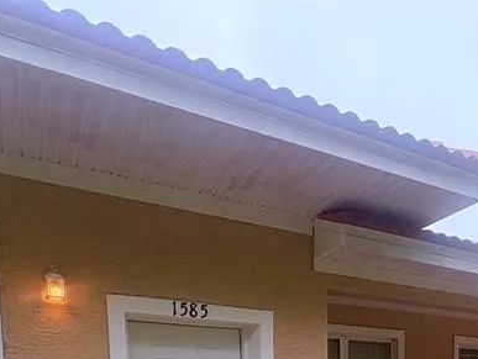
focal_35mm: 37
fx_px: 511
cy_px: 453
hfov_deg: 49.3
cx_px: 317
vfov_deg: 31.2
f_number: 2.2
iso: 64
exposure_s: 1/356
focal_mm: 2.22
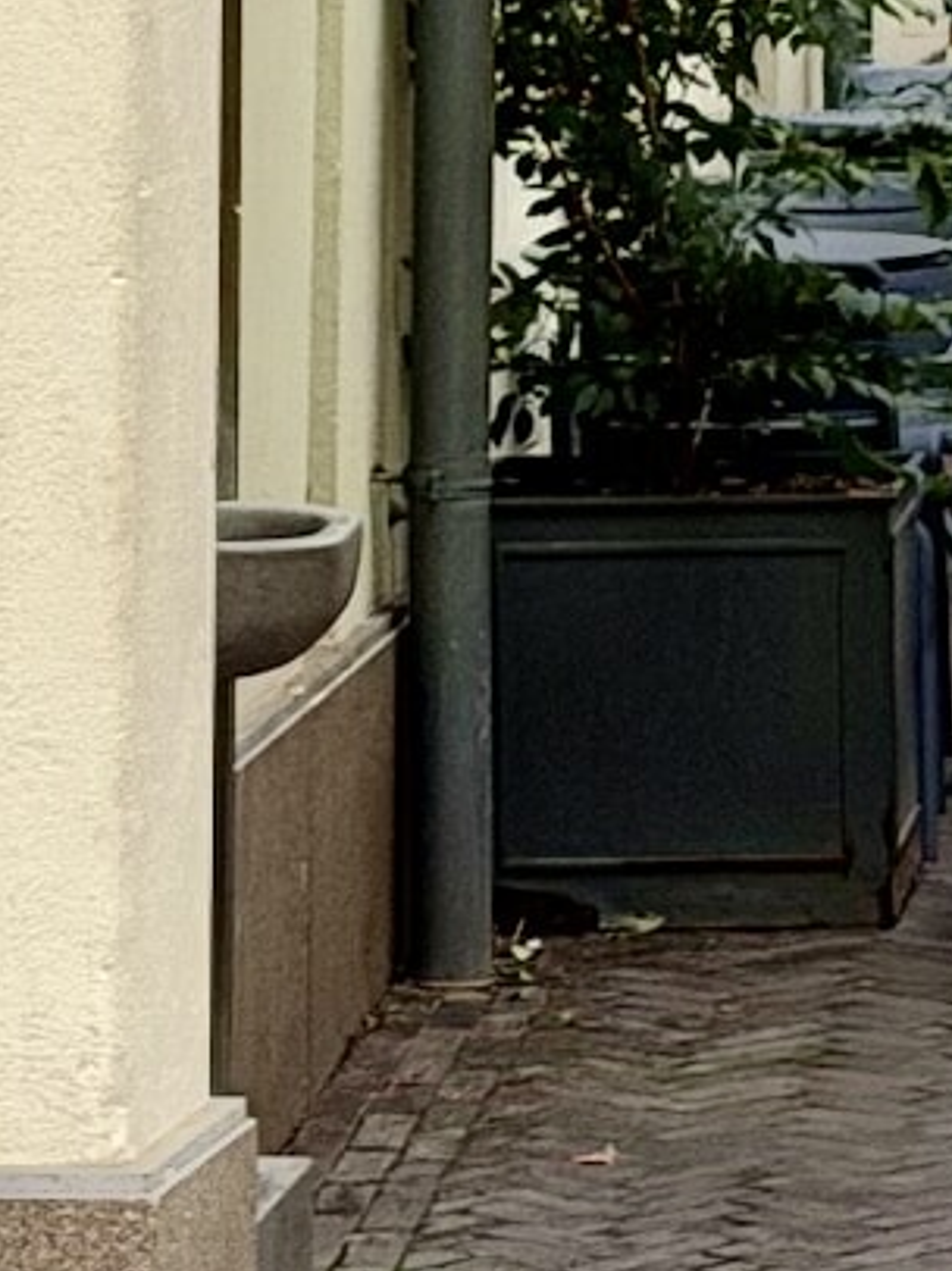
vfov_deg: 6.5
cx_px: 1347
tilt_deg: +1.8
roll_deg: +0.0
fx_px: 11122
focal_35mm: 303
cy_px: -589
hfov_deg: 4.9
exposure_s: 1/962
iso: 100
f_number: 1.78
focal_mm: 6.76
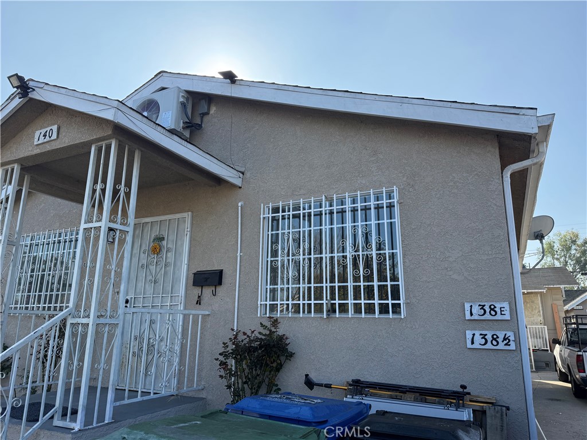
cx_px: 294
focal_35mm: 24
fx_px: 407
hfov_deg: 71.6
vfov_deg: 56.8
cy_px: 220
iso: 100
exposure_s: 1/2525
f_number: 1.78
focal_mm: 6.76
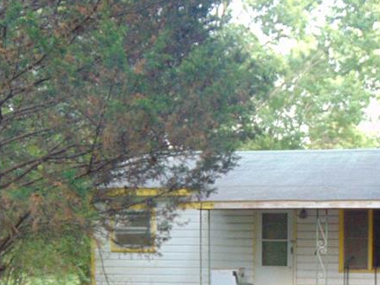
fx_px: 768
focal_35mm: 70
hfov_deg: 26.9
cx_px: 338
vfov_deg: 20.1
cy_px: 308
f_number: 3.1
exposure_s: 1/30
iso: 250
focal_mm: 5.4
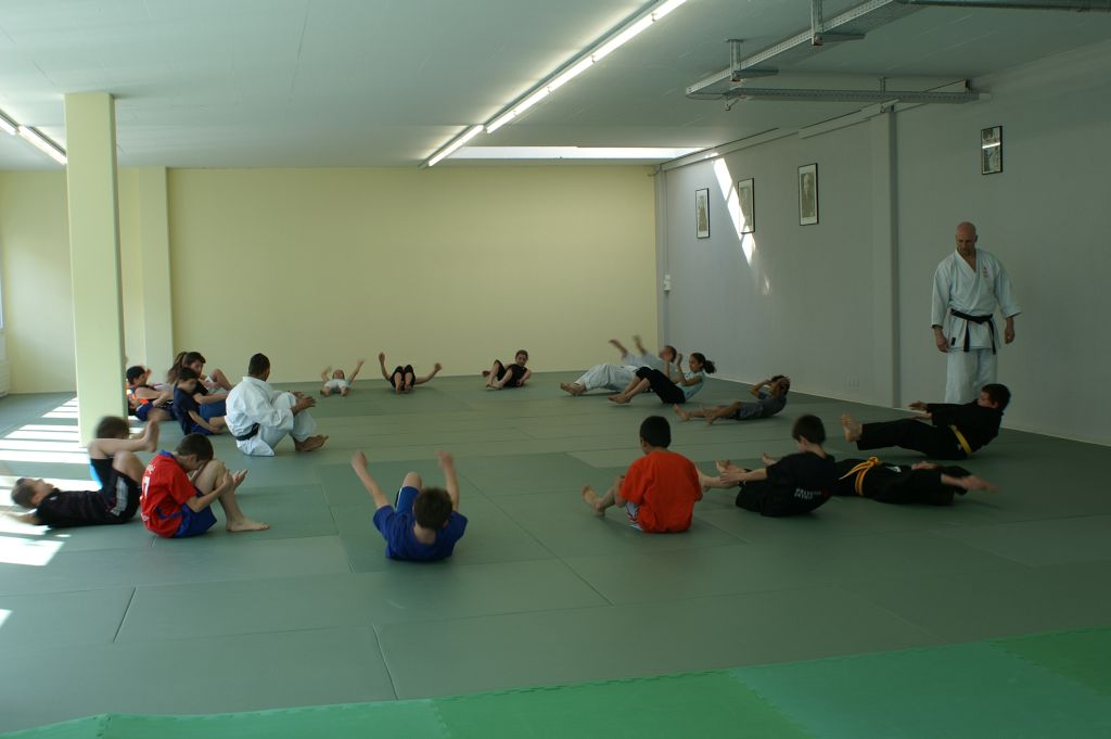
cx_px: 556
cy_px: 370
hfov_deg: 49.6
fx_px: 1203
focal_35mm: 39
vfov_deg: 34.2
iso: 100
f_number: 5.6
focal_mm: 26
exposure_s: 1/40
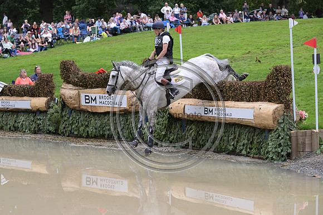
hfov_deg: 18.6
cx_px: 162
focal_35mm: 110
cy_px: 108
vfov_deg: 12.5
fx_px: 987
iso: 1100
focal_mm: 110
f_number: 5.6
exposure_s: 1/1250
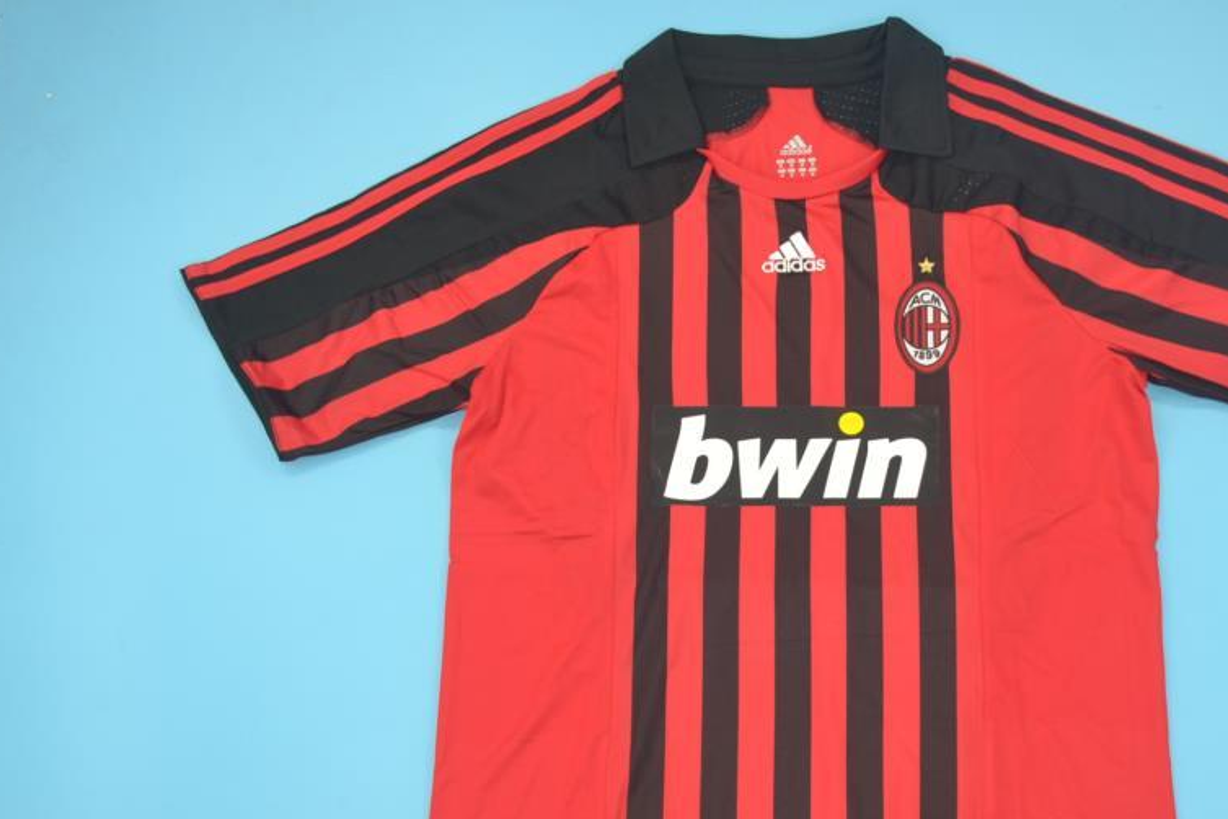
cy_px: 548
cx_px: 781
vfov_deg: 30.9
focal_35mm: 43
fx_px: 1467
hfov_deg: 45.0
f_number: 4
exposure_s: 1/100
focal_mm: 20
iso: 200
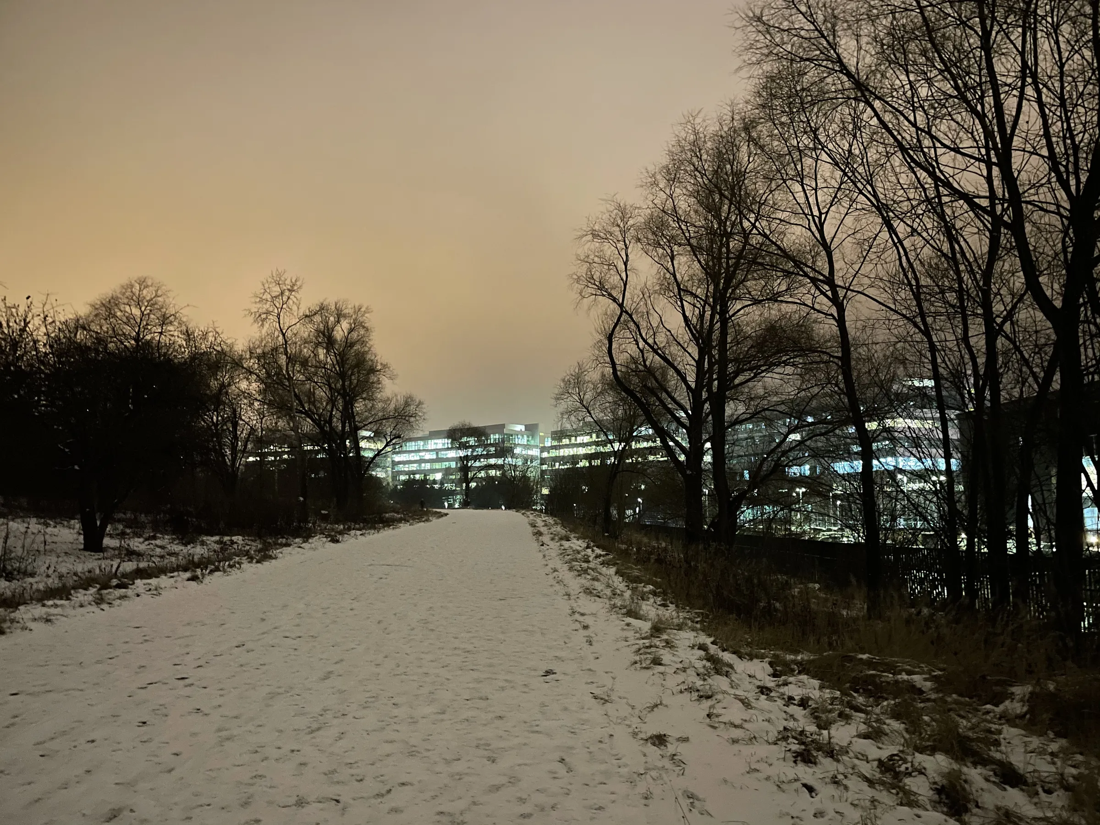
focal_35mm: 26
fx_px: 826
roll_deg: -0.2
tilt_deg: +8.0
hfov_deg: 67.3
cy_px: 412
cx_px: 550
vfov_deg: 53.1
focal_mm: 4.2
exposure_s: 1/8
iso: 640
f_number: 1.6
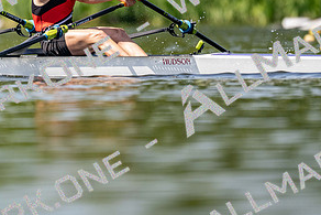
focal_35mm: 1192
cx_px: 87
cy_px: 33
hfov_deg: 1.7
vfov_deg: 1.2
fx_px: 10633
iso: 320
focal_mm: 600
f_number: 4
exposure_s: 1/2500
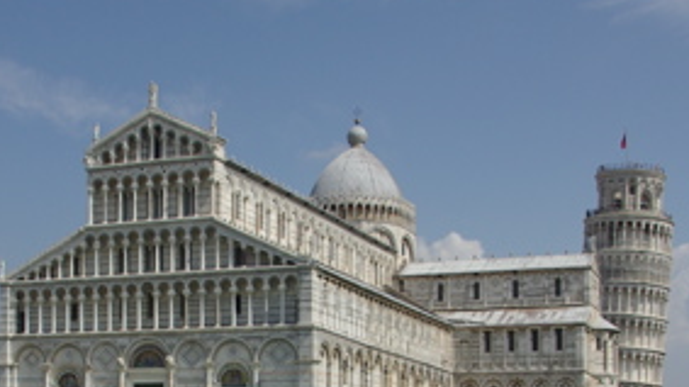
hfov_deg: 32.5
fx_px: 1169
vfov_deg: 18.3
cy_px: 387
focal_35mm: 64
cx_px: 222
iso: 200
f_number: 7.1
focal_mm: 18
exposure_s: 1/320
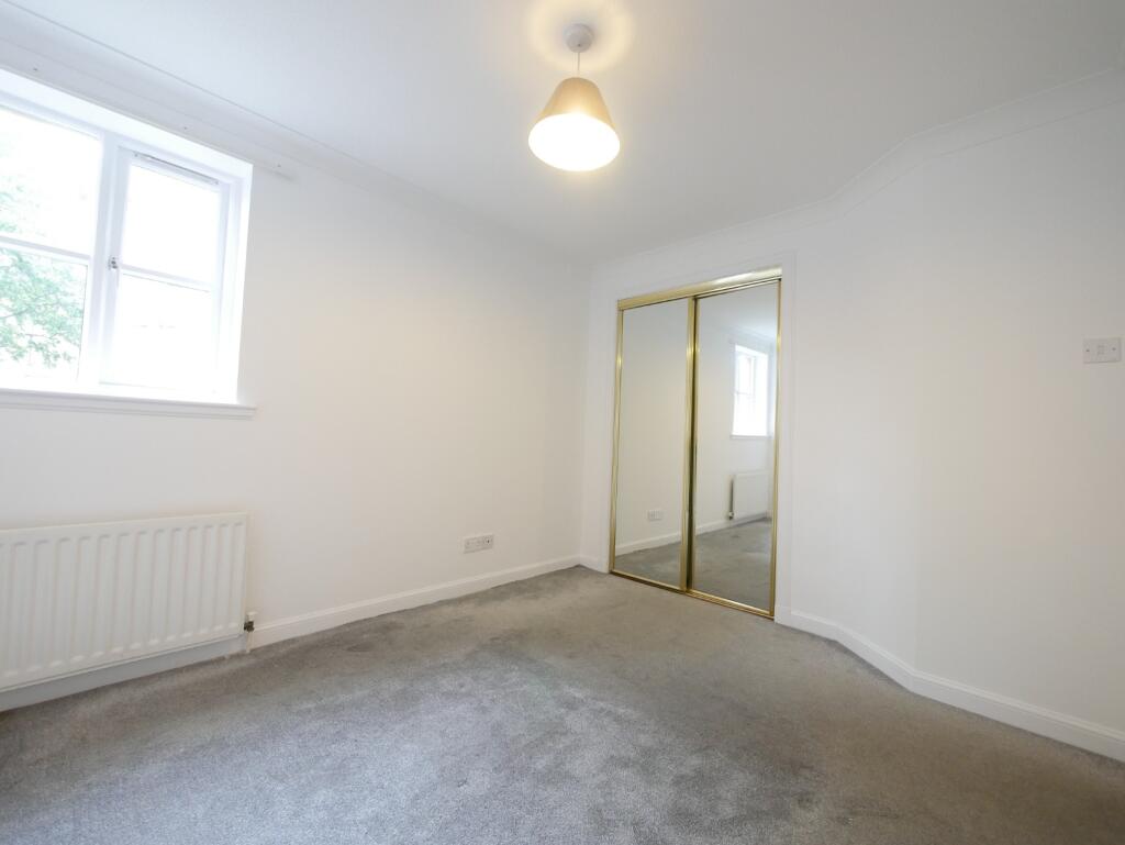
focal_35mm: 14
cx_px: 562
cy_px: 422
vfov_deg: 85.7
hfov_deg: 102.0
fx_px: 455
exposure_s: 1/60
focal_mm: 7
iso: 1600
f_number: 4
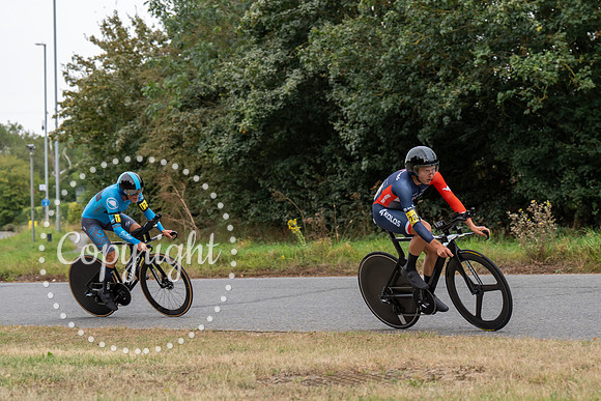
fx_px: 1636
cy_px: 259
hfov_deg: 20.7
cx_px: 414
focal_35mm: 98
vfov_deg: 14.0
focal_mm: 70
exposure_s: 1/1000
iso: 500
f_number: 4
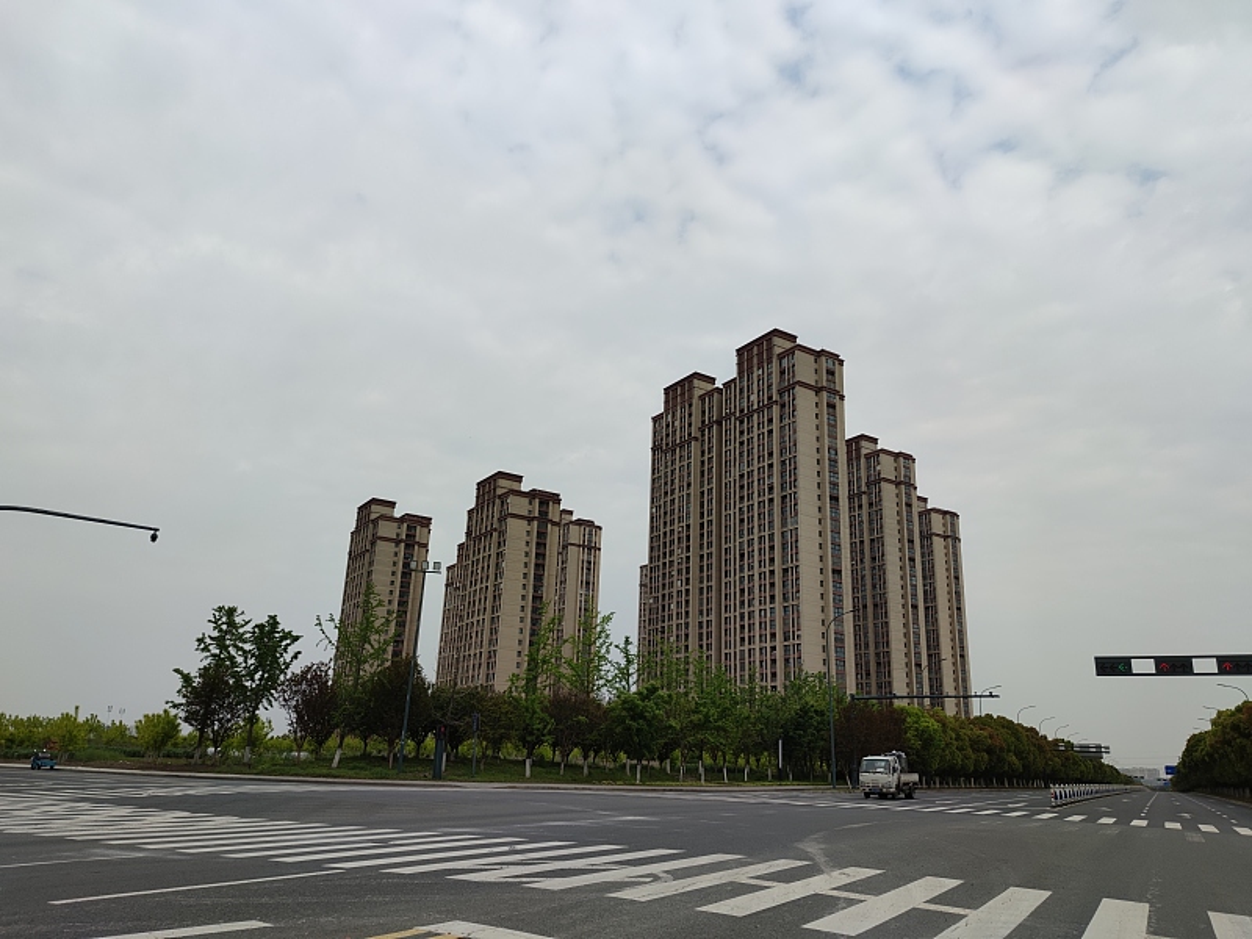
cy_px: 470
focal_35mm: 24
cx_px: 626
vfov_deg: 56.8
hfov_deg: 71.6
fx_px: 868
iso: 50
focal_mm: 6.72
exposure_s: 1/2393
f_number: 1.69
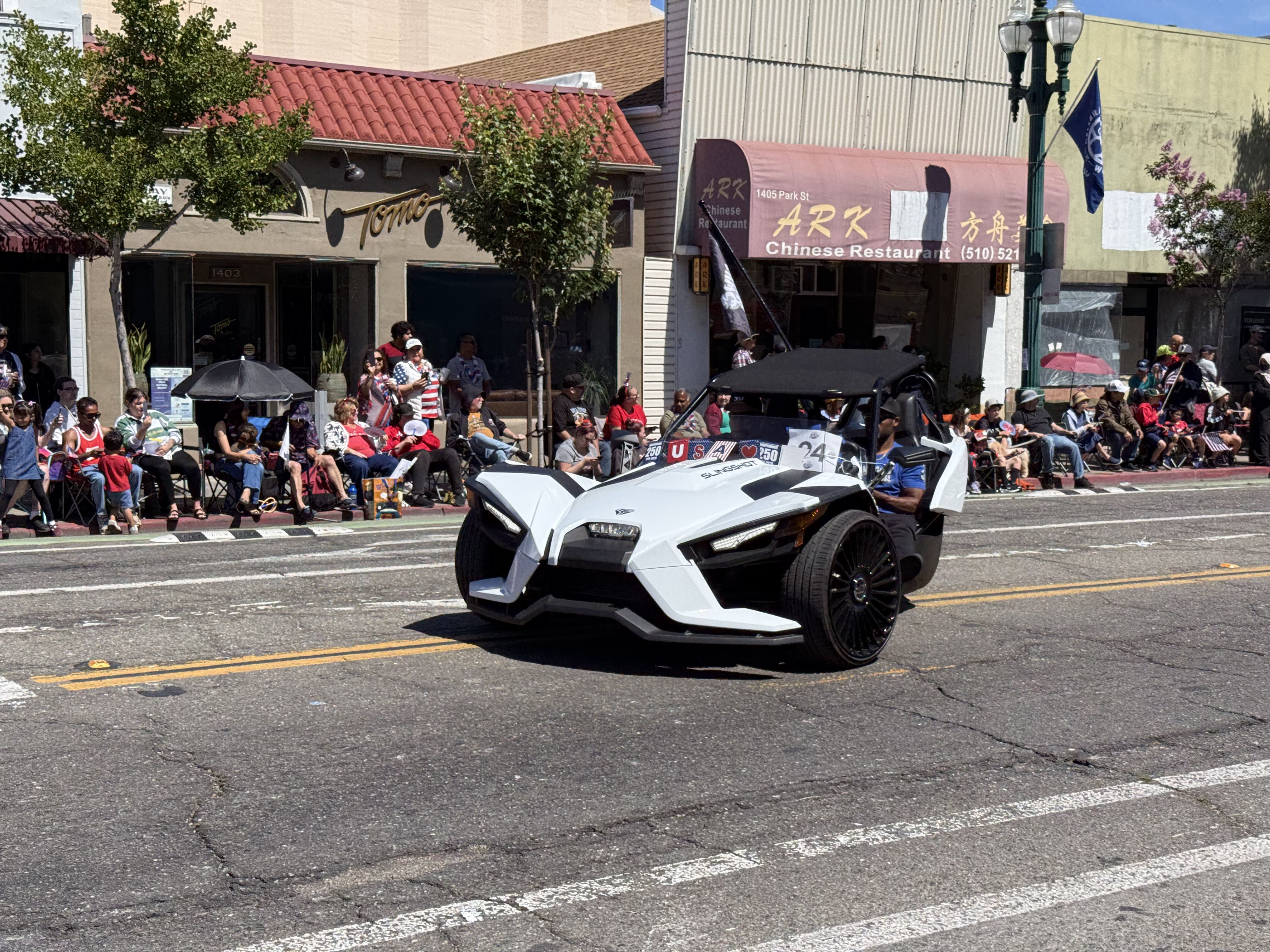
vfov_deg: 30.3
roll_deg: -1.3
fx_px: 1761
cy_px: 476
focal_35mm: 48
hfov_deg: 39.7
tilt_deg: -4.4
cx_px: 635
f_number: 1.78
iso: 64
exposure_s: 1/4587
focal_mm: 6.76
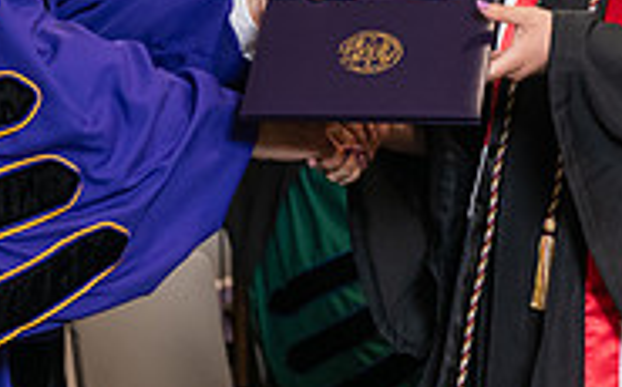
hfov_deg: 9.4
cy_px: -15
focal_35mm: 224
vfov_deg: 5.8
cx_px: 306
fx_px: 3791
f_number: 5
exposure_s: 1/125
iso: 1600
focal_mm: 70
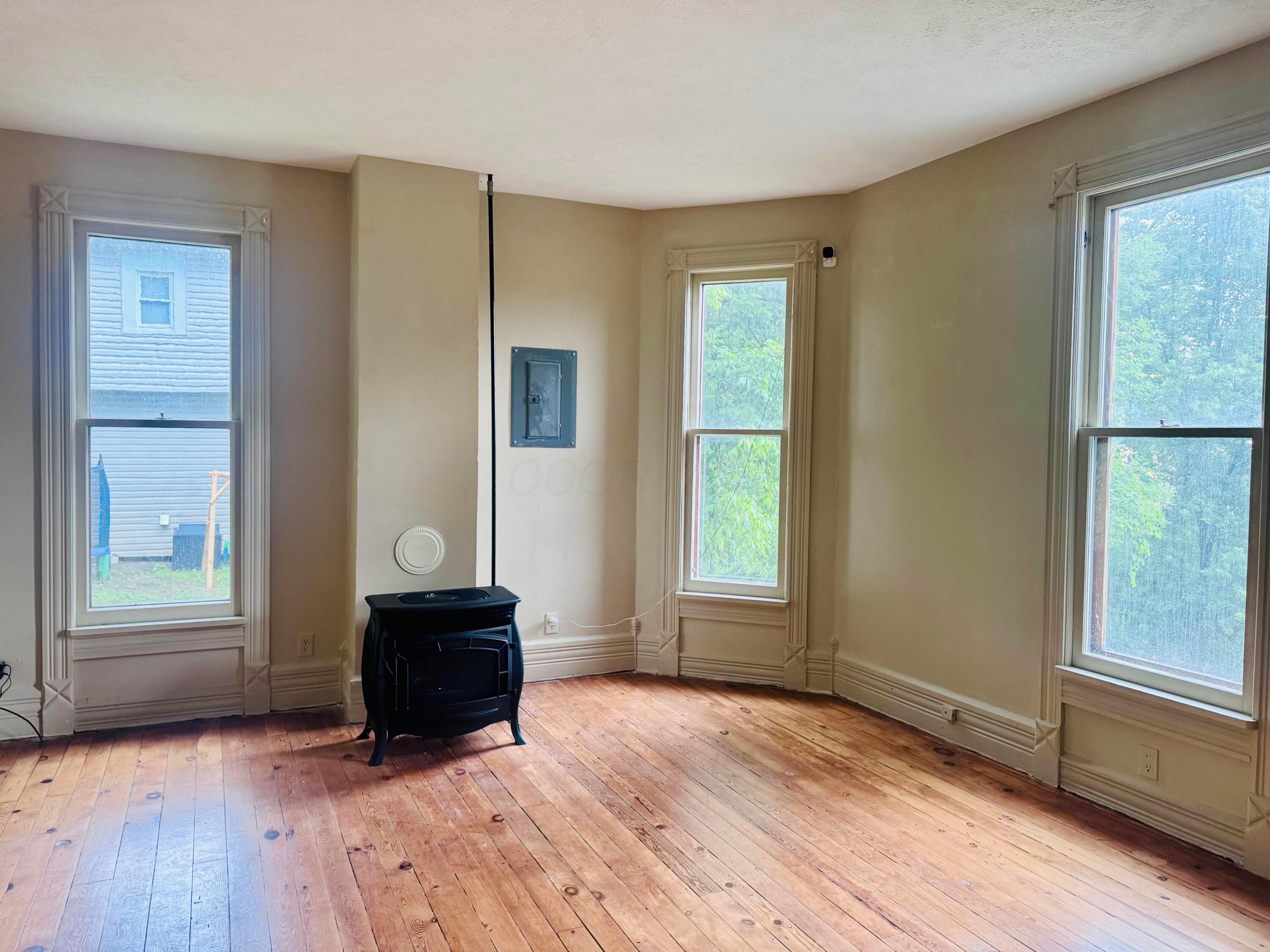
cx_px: 635
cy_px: 476
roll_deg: -0.8
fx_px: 881
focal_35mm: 24
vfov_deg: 56.8
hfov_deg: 71.6
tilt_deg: -3.2
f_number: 1.78
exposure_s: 1/121
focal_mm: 6.76
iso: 200
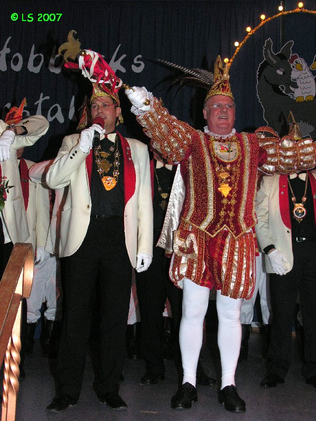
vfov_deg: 38.2
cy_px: 210
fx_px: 609
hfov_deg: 29.1
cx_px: 158
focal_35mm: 50
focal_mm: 12.7
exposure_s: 1/60.1
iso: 200
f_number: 4.4
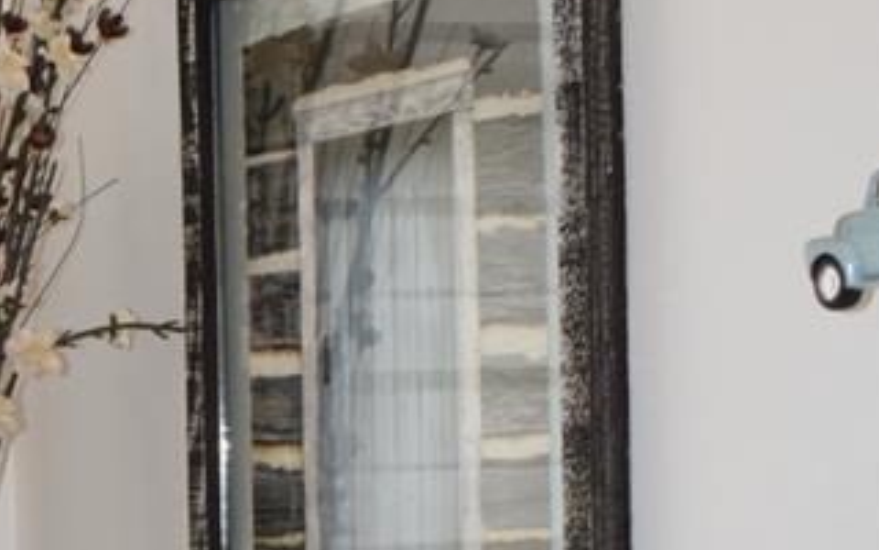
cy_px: 566
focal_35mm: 129
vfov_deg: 10.1
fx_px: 3090
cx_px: -475
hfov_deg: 14.9
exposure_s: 1/100
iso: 800
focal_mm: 18
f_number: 5
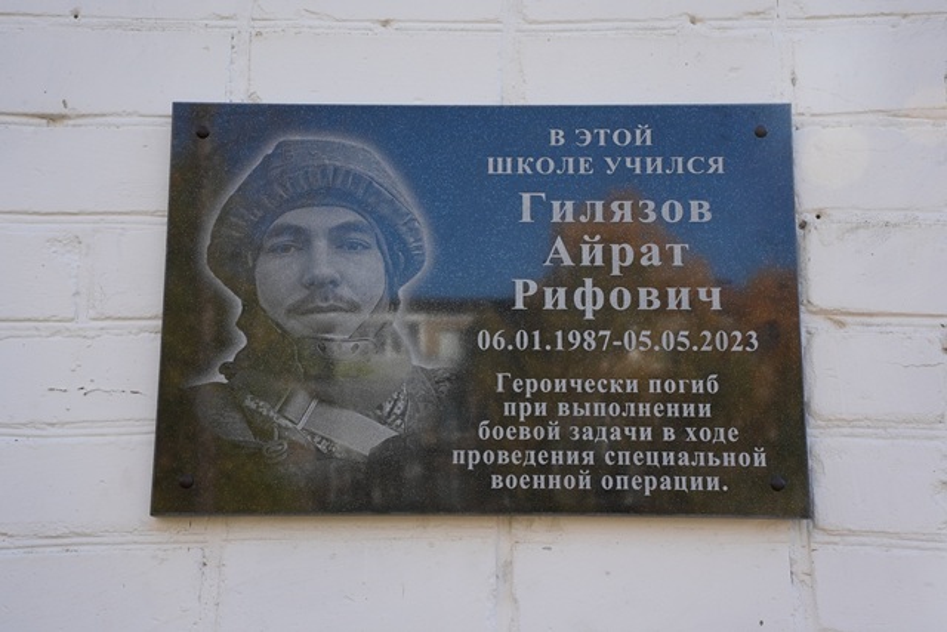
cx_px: 474
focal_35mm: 57
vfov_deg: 23.8
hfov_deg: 35.0
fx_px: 1500
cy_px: 316
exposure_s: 1/400
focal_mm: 57
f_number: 13
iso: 1600
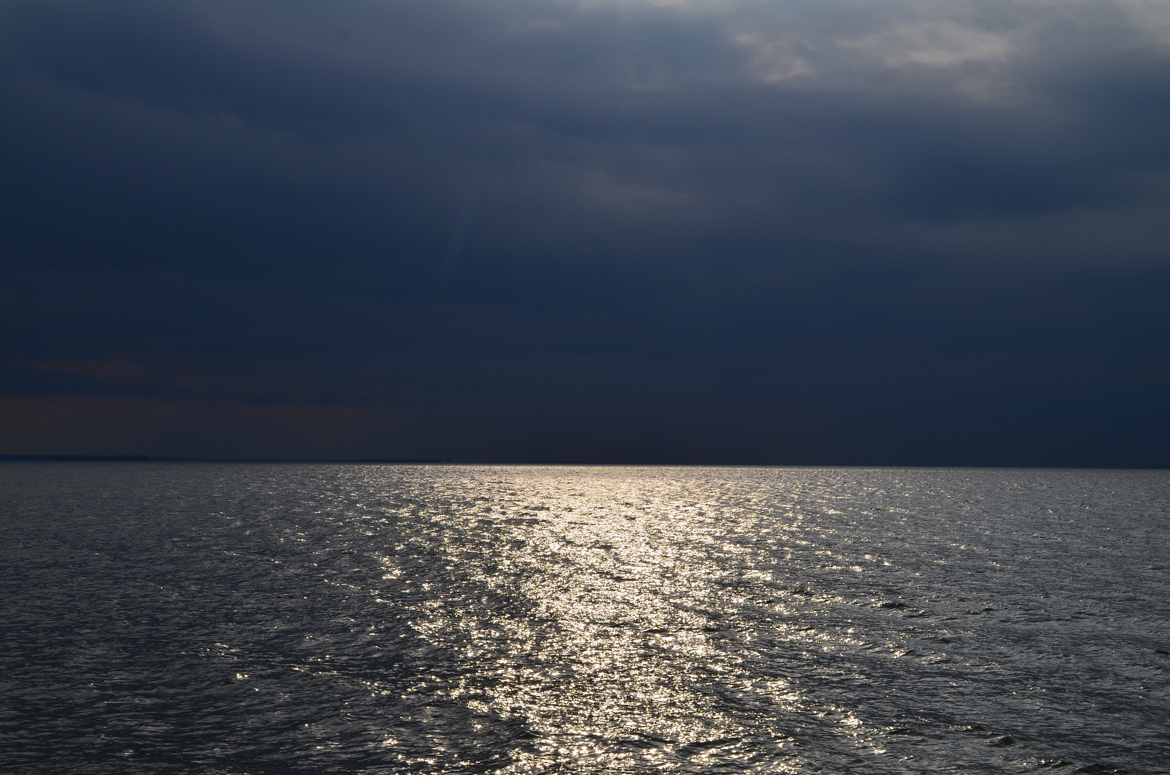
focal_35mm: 57
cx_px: 585
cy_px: 388
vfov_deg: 23.7
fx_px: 1848
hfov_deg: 35.1
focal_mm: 38
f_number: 11
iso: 100
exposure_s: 1/640
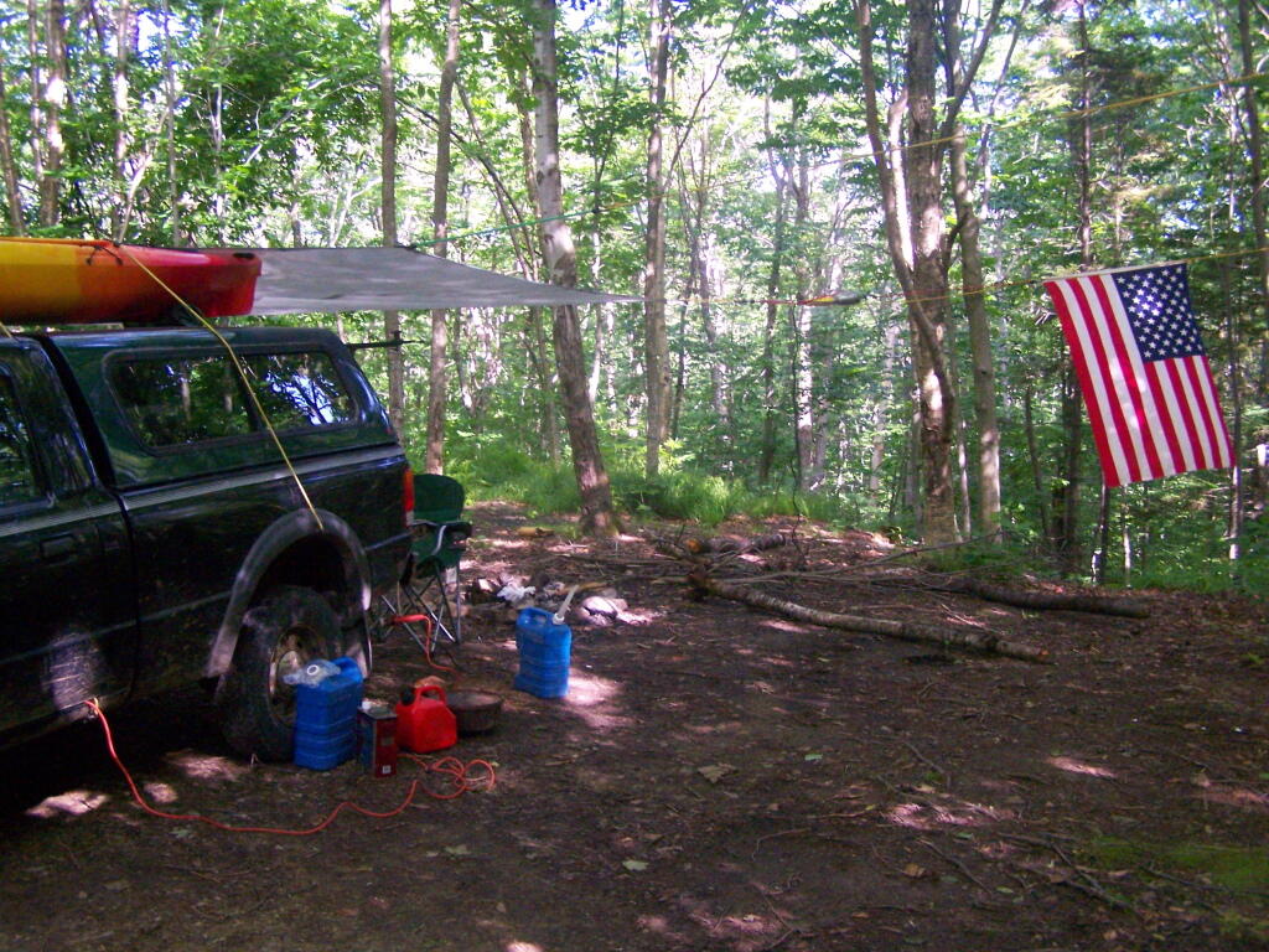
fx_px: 1393
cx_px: 634
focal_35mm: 38
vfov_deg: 37.7
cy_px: 476
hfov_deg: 49.0
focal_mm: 6.3
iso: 400
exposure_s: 1/200
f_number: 2.8
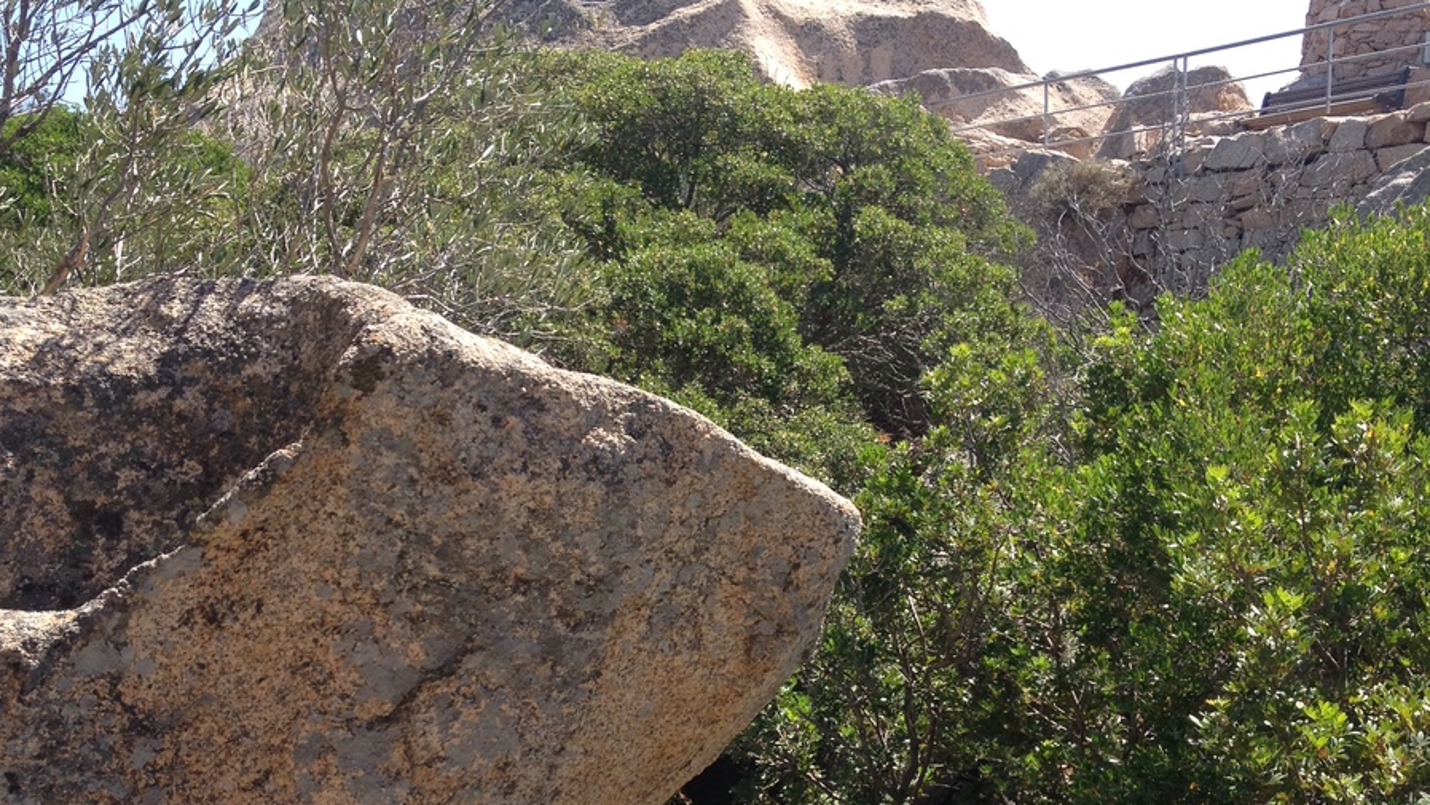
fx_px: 1934
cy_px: 617
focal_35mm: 51
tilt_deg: -9.1
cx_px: 714
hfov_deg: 40.6
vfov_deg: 23.2
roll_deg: +0.8
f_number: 2.4
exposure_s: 1/736
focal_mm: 4.28
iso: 50
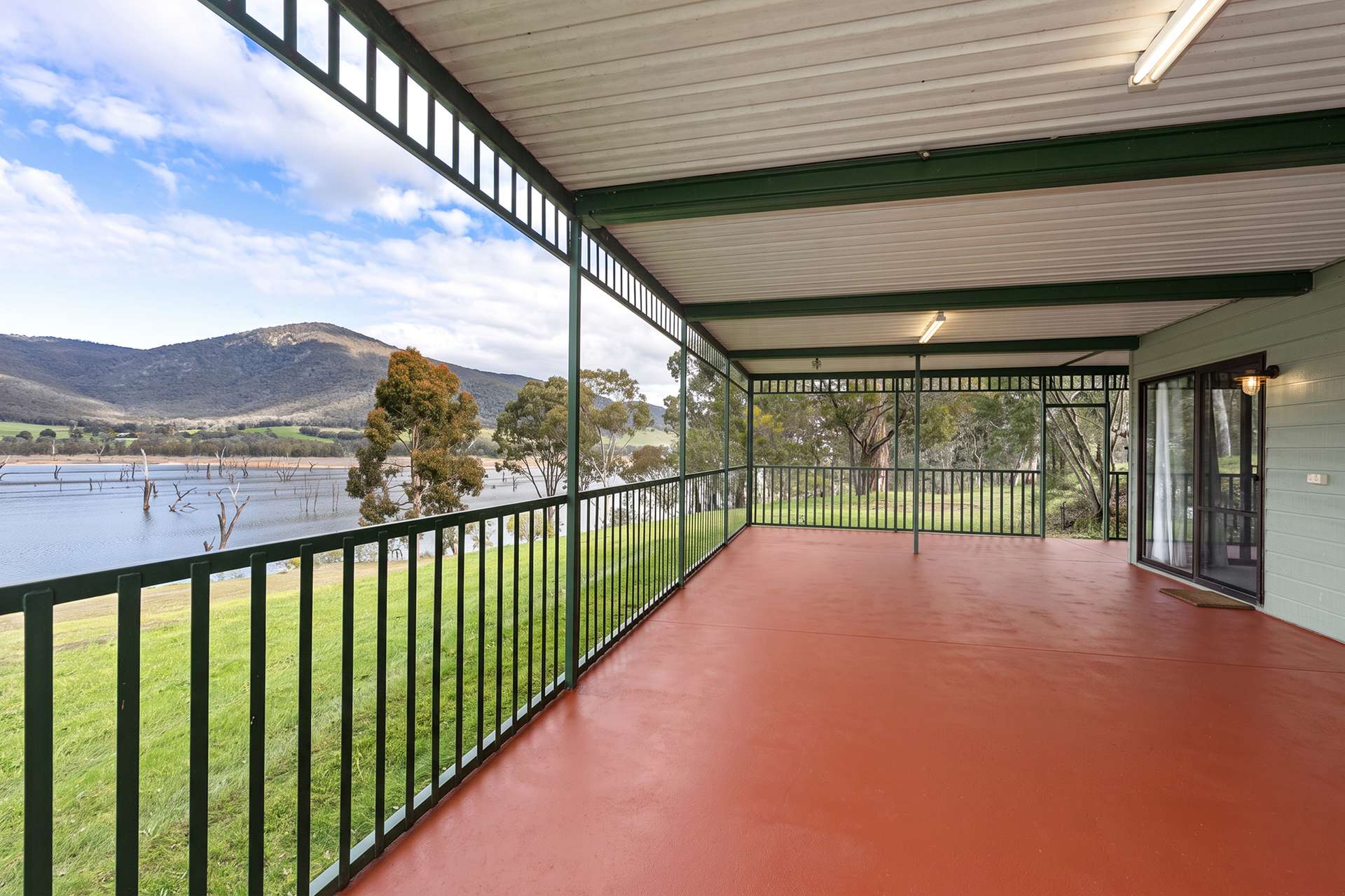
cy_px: 448
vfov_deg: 73.7
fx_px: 598
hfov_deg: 96.7
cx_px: 672
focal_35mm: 16
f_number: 7.1
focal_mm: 16
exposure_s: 1/200
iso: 320
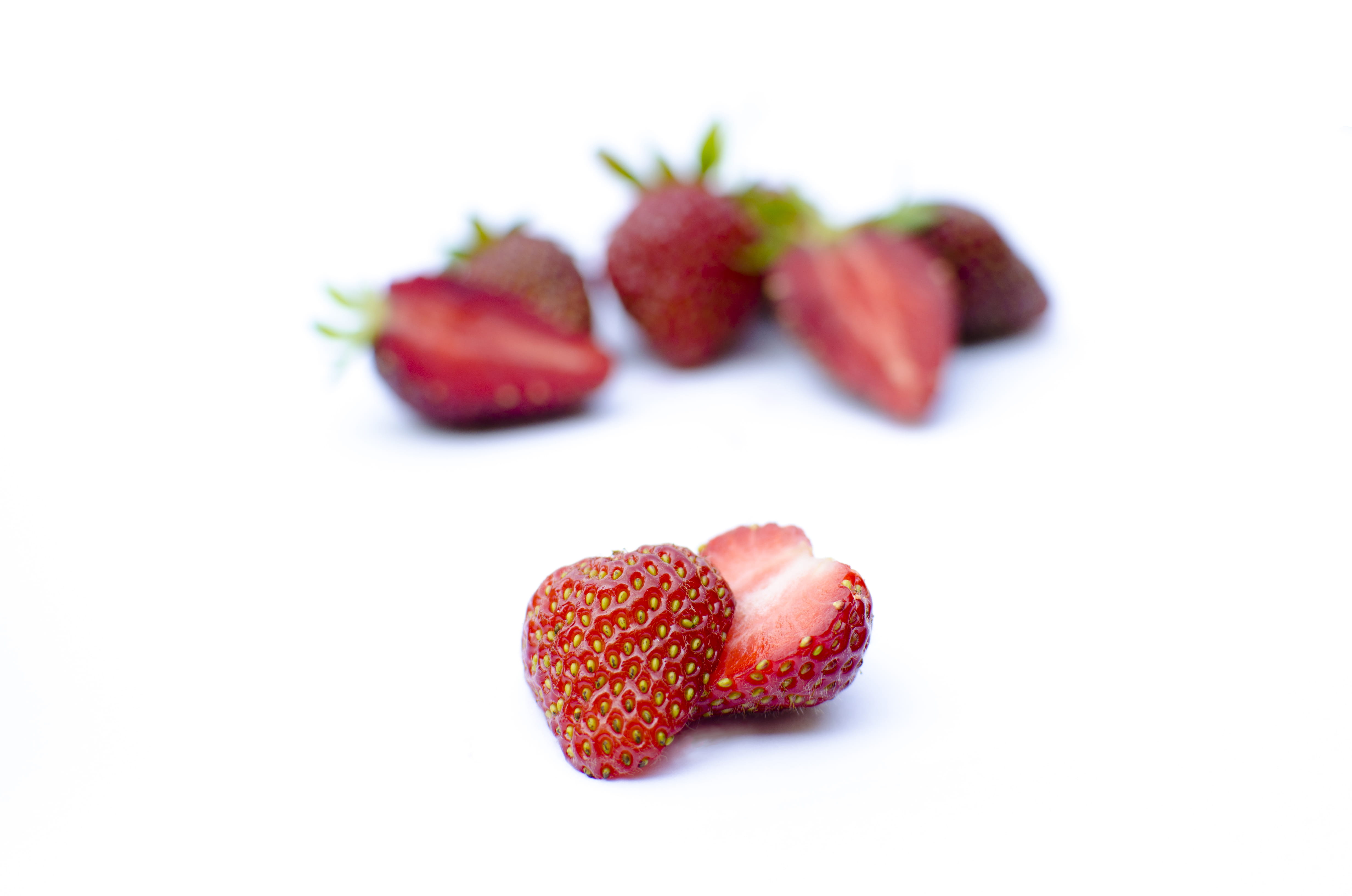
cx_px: 676
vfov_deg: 25.6
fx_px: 1968
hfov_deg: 37.9
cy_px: 448
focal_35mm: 52
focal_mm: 35
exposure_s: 1/250
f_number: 4
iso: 125
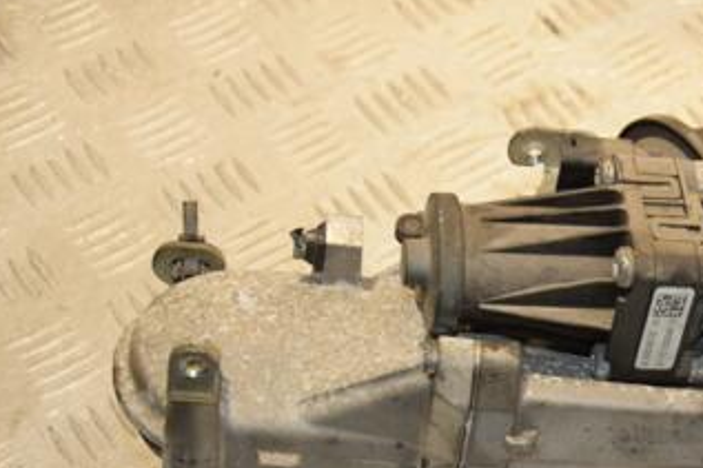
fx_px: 2108
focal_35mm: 108
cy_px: 424
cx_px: 639
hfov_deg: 18.6
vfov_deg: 12.6
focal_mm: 38
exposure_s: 1/200
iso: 800
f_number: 5
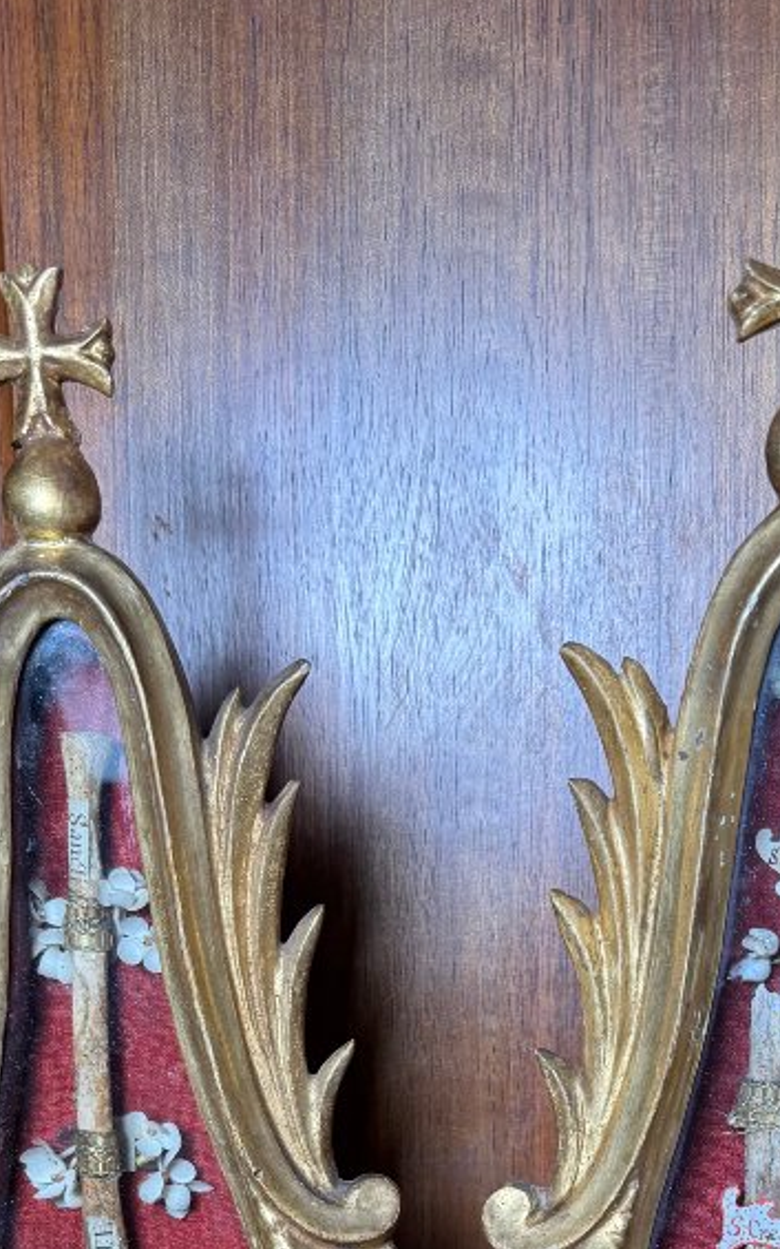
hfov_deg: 24.0
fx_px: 1837
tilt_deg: -15.0
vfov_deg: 33.6
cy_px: 1306
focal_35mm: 54
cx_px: 422
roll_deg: +1.4
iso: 100
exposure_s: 1/118
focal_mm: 6.76
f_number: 1.78
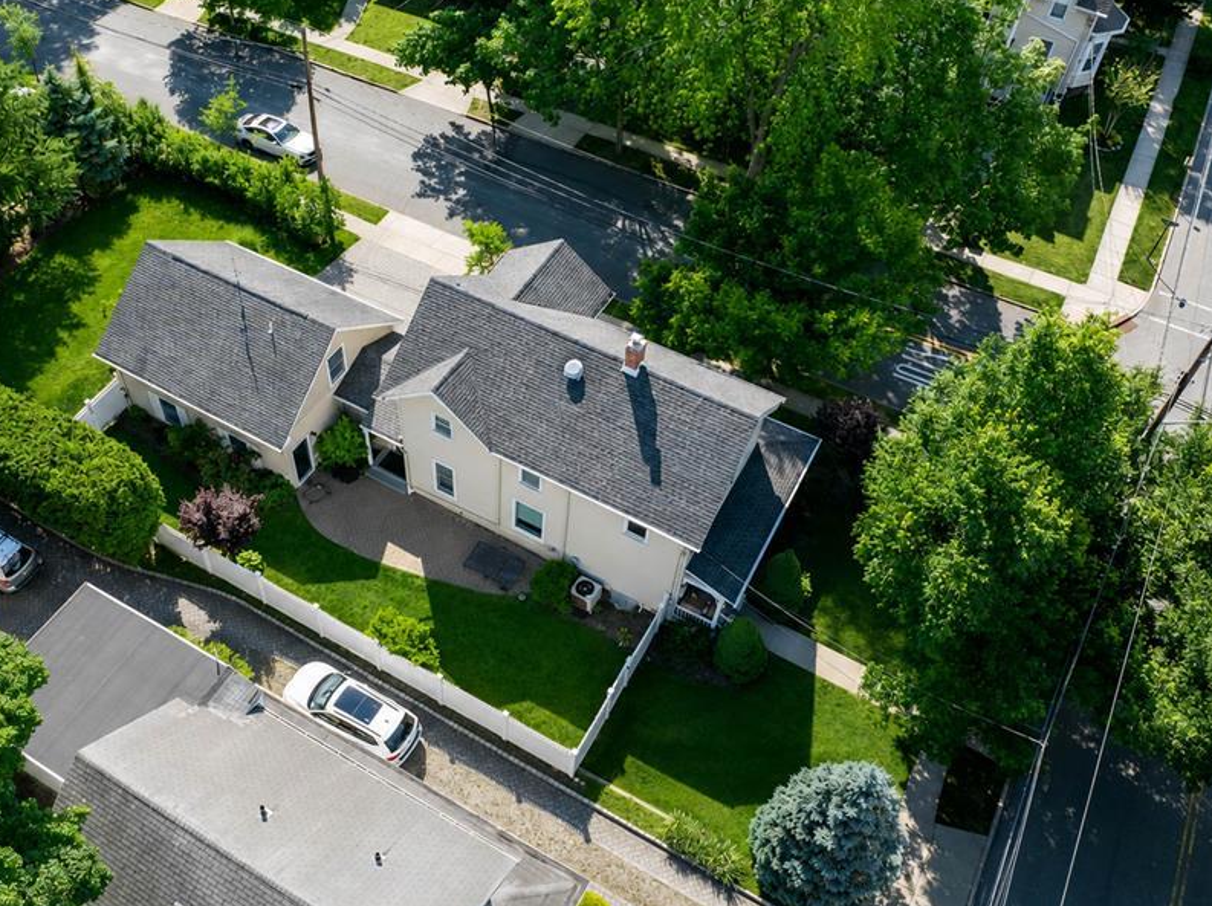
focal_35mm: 31
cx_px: 527
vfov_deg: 45.3
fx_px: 1084
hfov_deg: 58.2
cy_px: 429
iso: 120
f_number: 2.8
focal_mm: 12.29
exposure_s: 1/1600
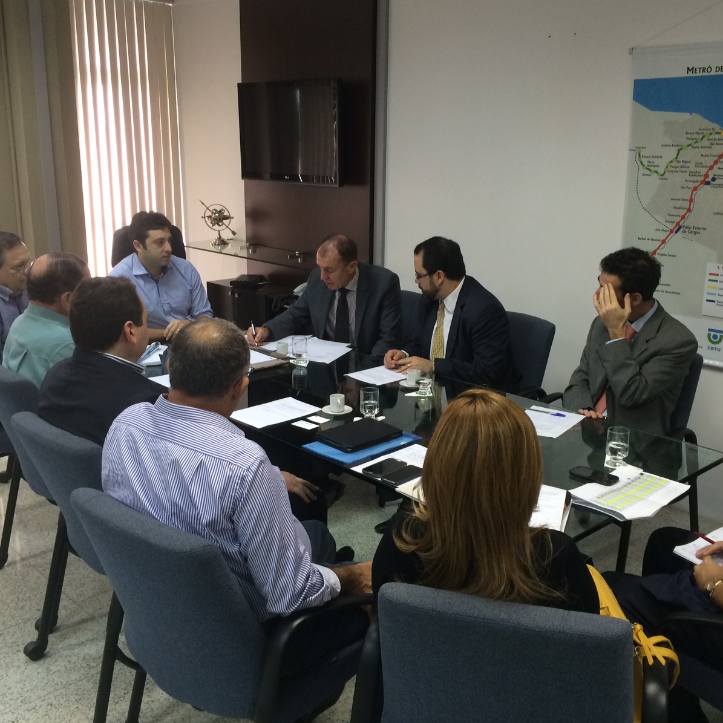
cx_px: 407
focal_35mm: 35
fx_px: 827
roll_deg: -0.4
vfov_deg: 47.2
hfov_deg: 47.1
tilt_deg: -15.1
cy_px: 356
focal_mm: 4.15
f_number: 2.2
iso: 100
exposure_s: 1/30
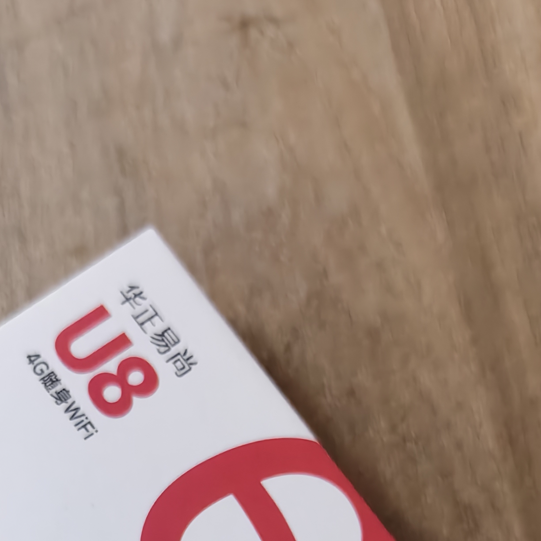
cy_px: 718
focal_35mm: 68
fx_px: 1202
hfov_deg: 25.3
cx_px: 191
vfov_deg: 22.5
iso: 2200
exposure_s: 1/525
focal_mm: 5.56
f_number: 1.88
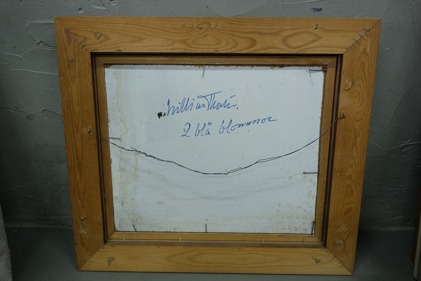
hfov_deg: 63.7
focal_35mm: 29
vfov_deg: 45.0
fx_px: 339
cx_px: 210
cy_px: 140
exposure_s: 1/27
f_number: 4
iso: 640
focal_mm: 19.2
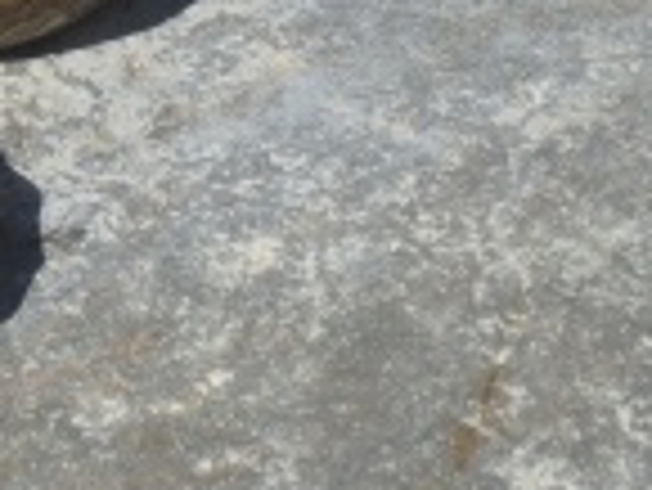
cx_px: -85
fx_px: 14477
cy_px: -135
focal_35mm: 768
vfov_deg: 1.9
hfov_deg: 2.6
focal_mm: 44.5
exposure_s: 1/640
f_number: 5.6
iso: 100
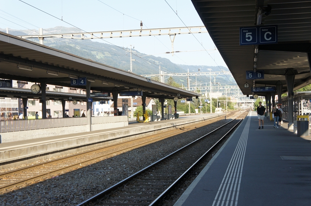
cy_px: 107
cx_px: 150
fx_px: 505
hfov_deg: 34.2
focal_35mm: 59
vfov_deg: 23.1
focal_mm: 37
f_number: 7.1
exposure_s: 1/160
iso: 200
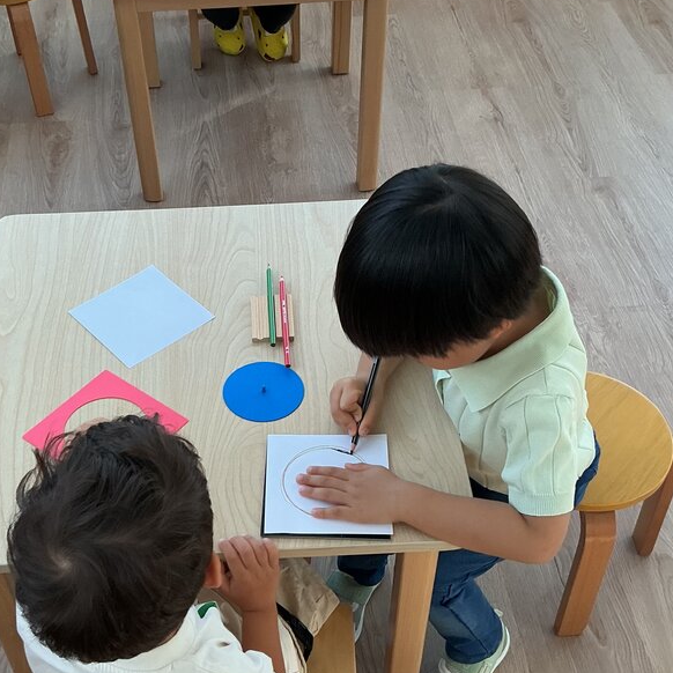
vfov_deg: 36.0
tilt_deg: -50.4
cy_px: 396
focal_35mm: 47
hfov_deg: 35.9
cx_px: 266
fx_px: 1034
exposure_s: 1/120
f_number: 1.8
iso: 64
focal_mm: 3
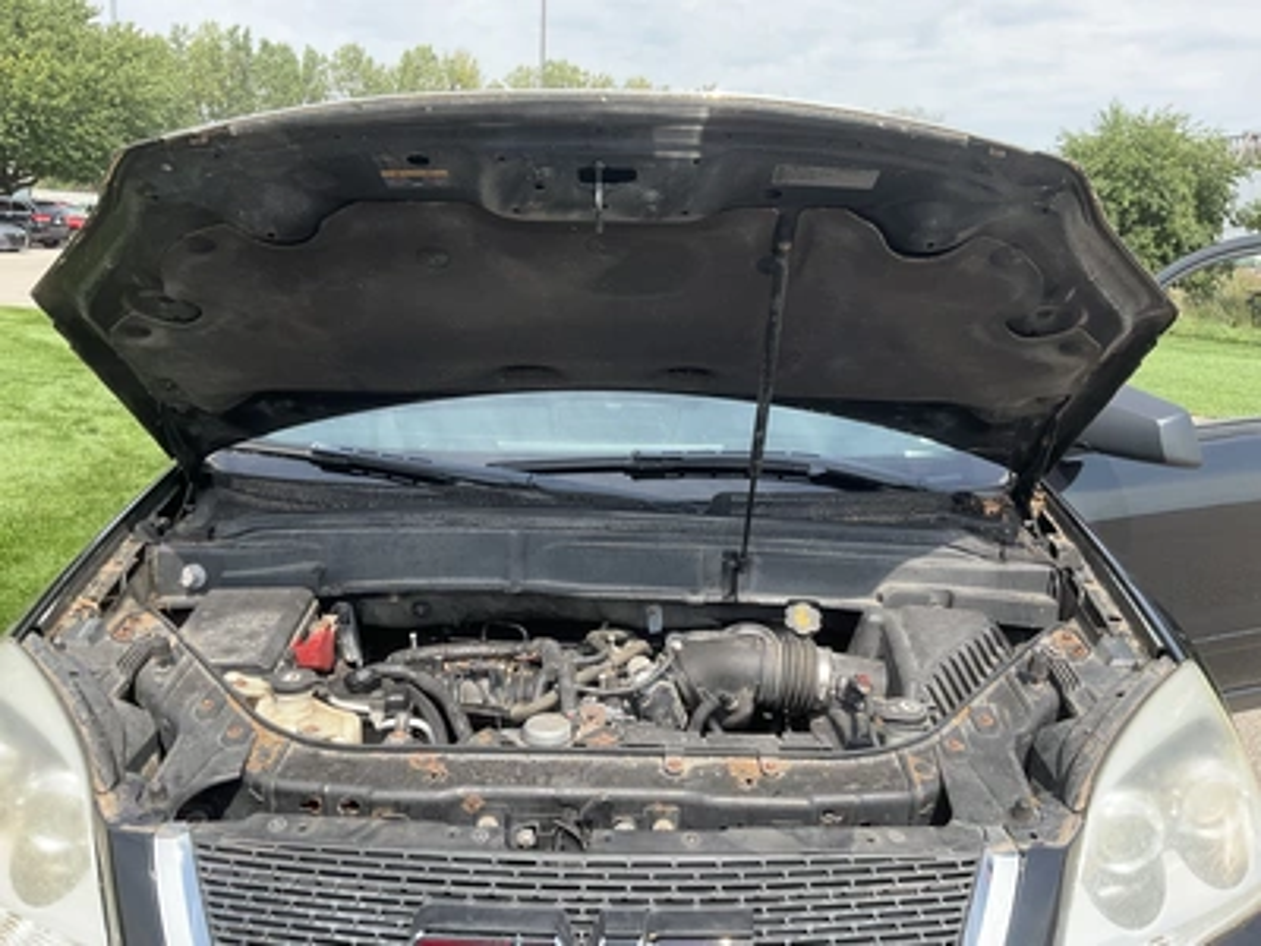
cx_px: 630
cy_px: 473
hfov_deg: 61.7
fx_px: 1056
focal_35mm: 29
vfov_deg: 48.2
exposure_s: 1/551
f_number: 1.8
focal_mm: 3
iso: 25
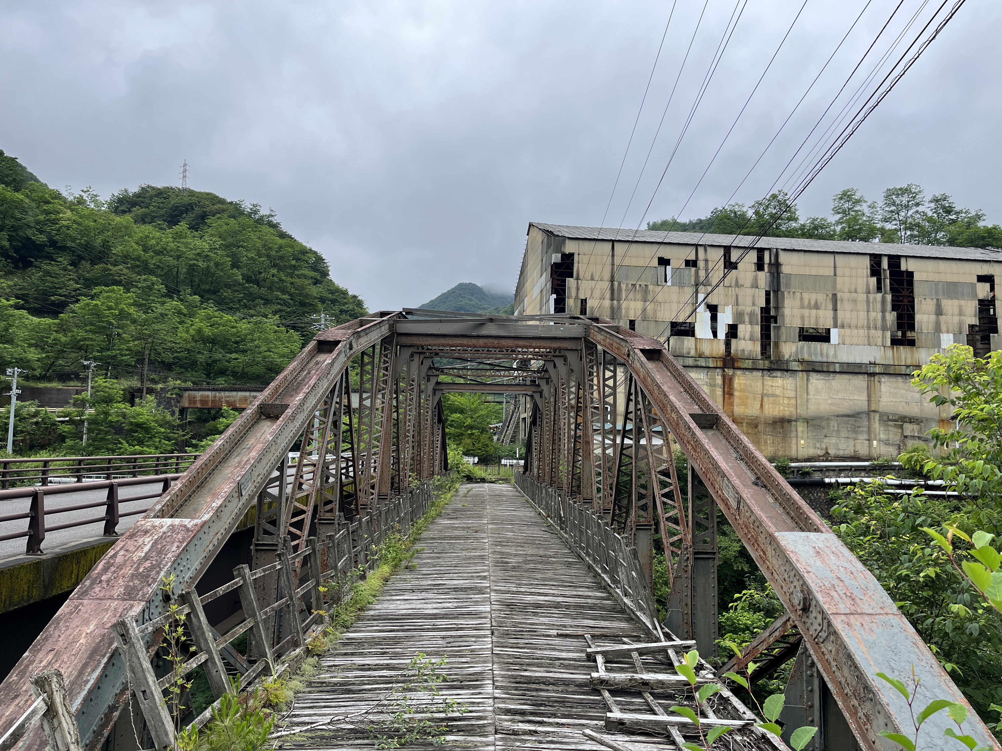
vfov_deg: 53.1
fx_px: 753
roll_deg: -1.2
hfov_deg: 67.3
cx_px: 501
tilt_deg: +4.9
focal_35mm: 26
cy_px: 376
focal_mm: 5.1
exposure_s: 1/975
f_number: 1.6
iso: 50
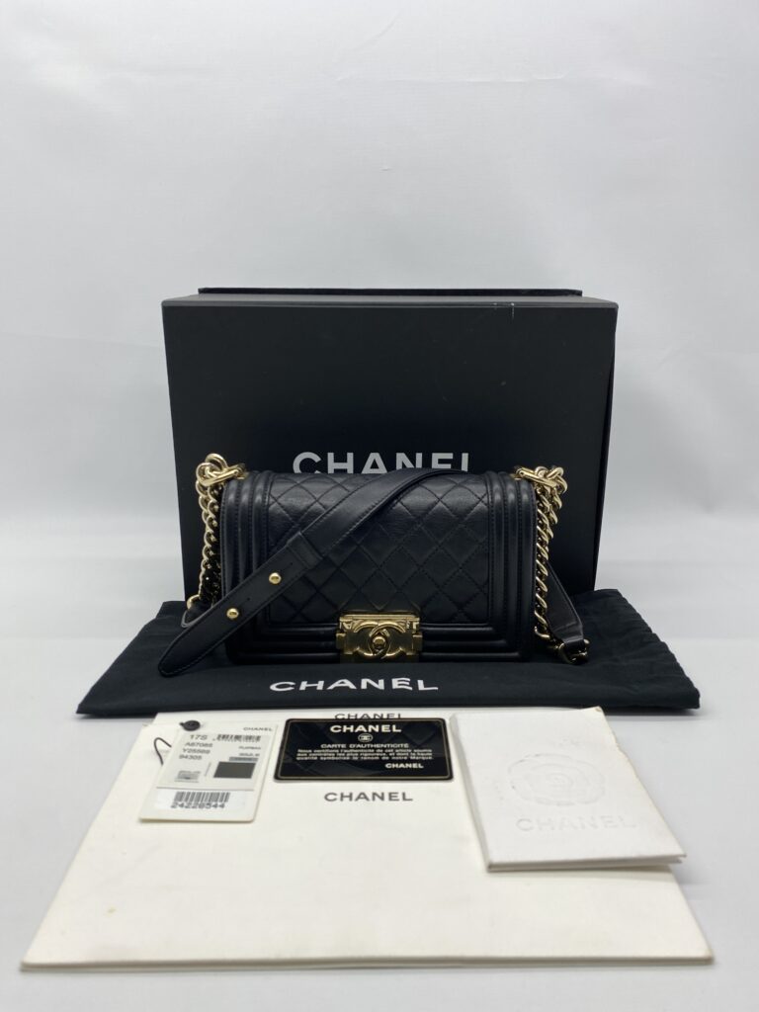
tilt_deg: -11.5
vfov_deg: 67.3
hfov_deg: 53.1
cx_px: 380
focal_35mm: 26
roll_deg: -0.7
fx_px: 760
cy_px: 506
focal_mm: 4.25
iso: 32
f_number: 1.8
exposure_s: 1/224
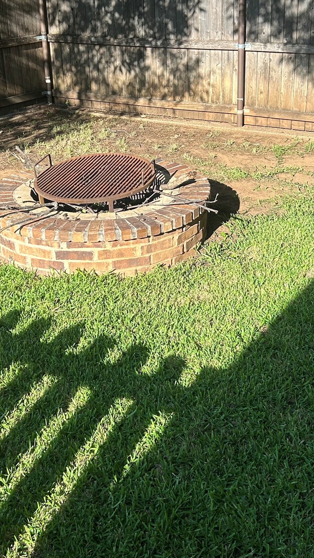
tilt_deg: -21.5
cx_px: 147
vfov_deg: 42.6
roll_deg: +2.9
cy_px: 218
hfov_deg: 24.9
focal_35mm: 48
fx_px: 711
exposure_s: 1/1266
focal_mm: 5.7
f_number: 1.5
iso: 50
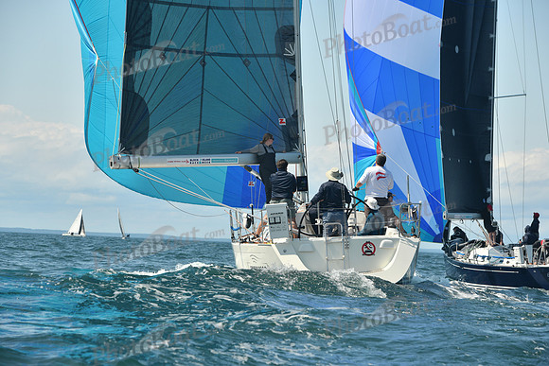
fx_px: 2135
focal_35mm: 140
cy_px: 183
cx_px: 274
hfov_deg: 14.7
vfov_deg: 9.8
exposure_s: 1/640
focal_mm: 140
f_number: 8
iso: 320
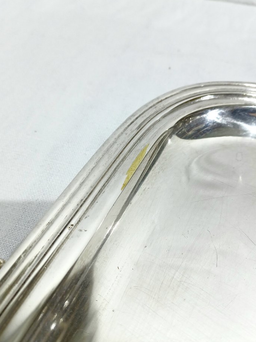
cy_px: 156
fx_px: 325
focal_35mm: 33
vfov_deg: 55.3
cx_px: 150
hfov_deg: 42.8
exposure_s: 1/50
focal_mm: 4.6
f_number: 1.8
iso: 64
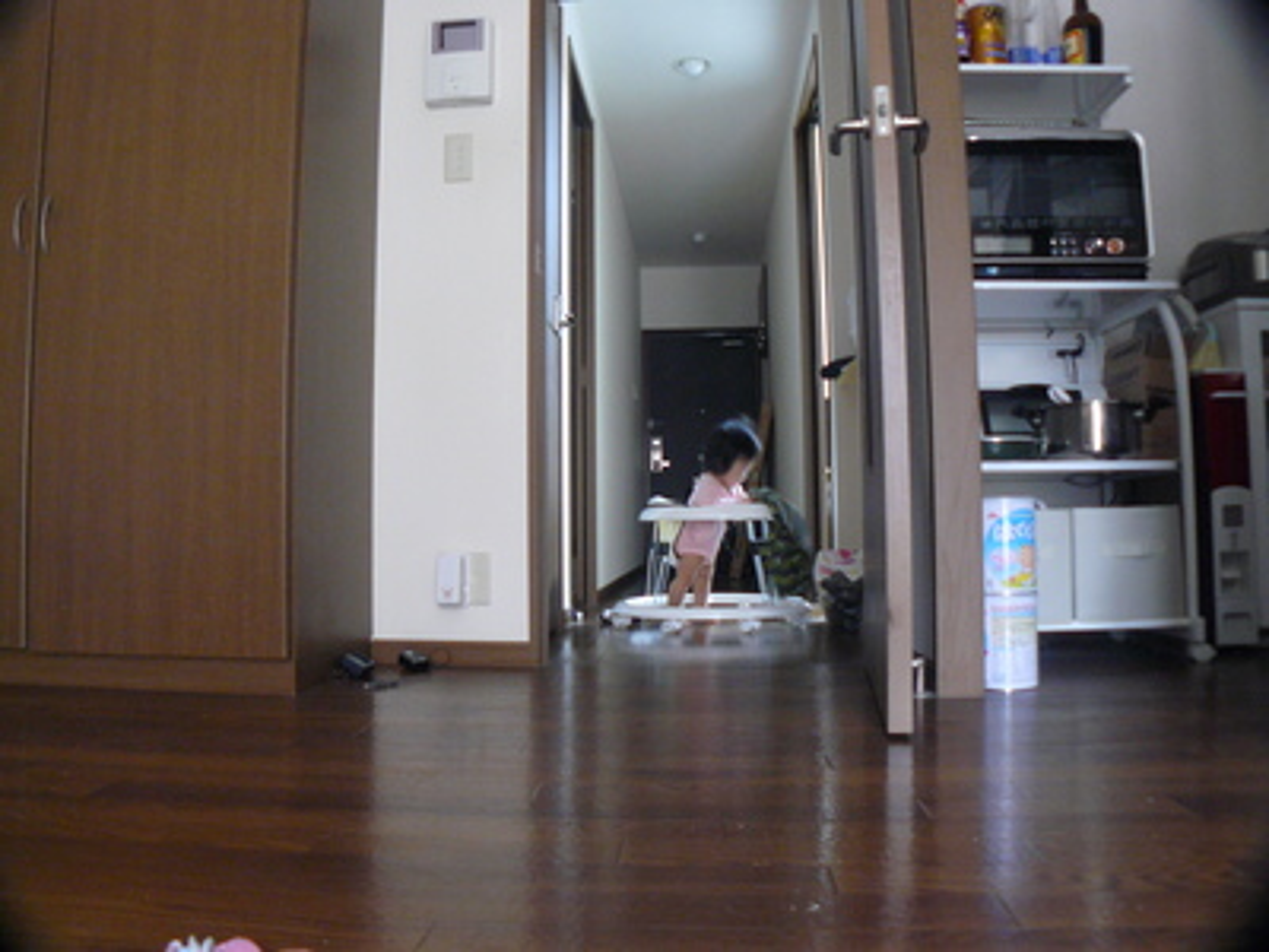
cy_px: 476
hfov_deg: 51.4
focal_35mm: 36
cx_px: 634
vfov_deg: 39.7
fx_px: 1320
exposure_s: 1/1.6
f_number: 2.8
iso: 200
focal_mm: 6
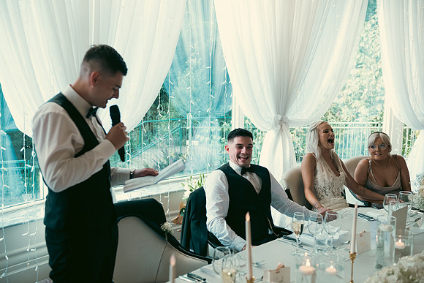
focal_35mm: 44
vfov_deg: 30.5
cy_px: 142
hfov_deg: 44.5
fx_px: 518
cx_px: 212
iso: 400
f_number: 3.5
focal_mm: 44
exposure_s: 1/160
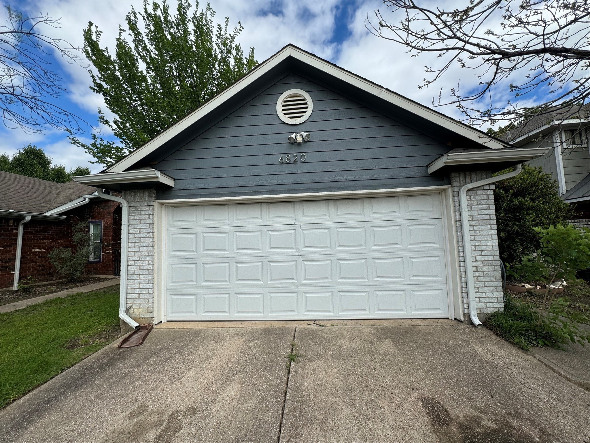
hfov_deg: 102.1
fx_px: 239
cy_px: 222
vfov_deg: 85.7
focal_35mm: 14
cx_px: 295
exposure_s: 1/1927
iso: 50
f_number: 2.2
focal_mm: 2.22
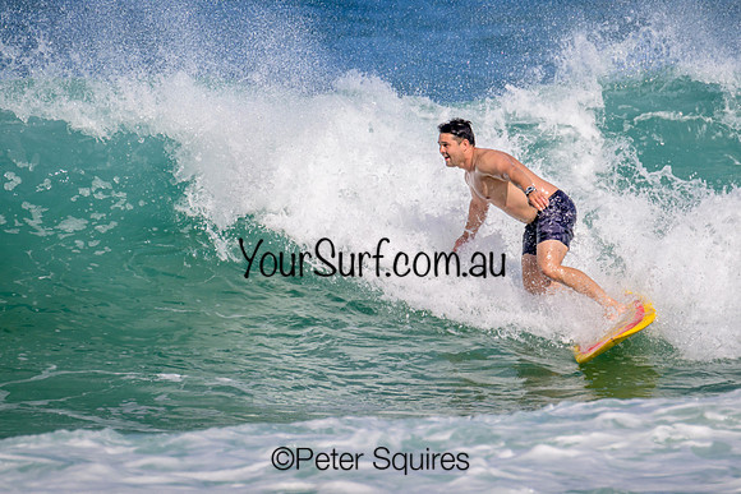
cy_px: 212
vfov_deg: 1.7
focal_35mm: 802
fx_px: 16507
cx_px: 424
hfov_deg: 2.6
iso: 560
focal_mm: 700
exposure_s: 1/2000
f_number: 11
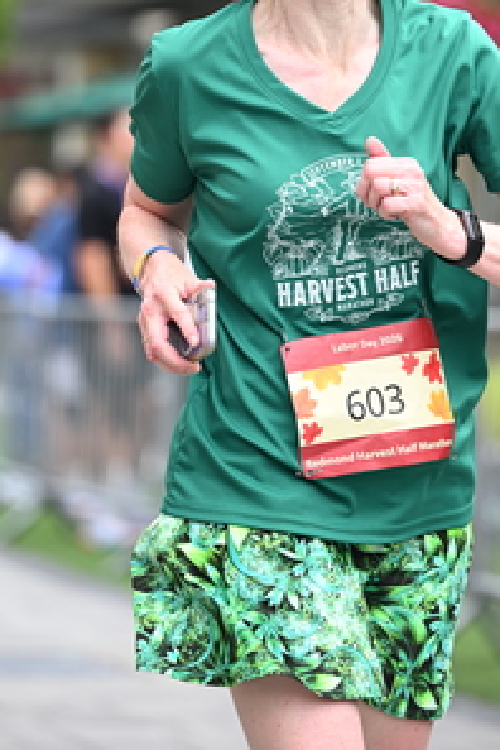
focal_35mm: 213
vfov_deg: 9.6
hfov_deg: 6.4
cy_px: 177
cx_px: 277
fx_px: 4437
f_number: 2.8
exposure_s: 1/1600
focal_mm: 115
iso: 640
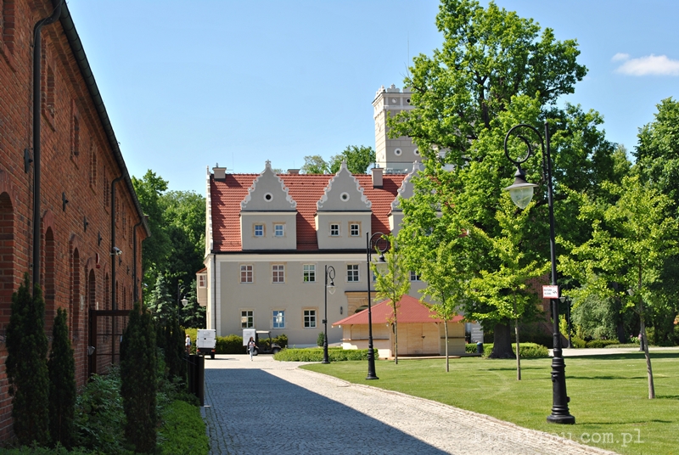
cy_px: 228
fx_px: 1133
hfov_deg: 33.4
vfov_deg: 22.7
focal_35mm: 60
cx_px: 340
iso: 100
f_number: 8
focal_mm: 40
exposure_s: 1/200
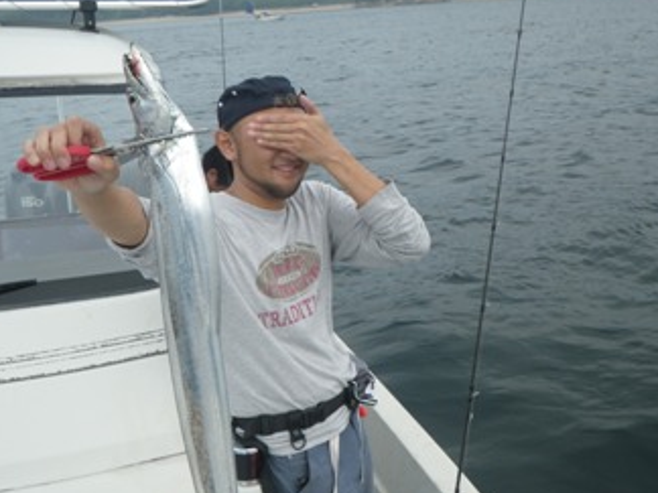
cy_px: 274
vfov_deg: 34.3
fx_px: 798
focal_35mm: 42
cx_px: 355
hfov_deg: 44.8
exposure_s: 1/320
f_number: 3.8
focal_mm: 6.1
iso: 80
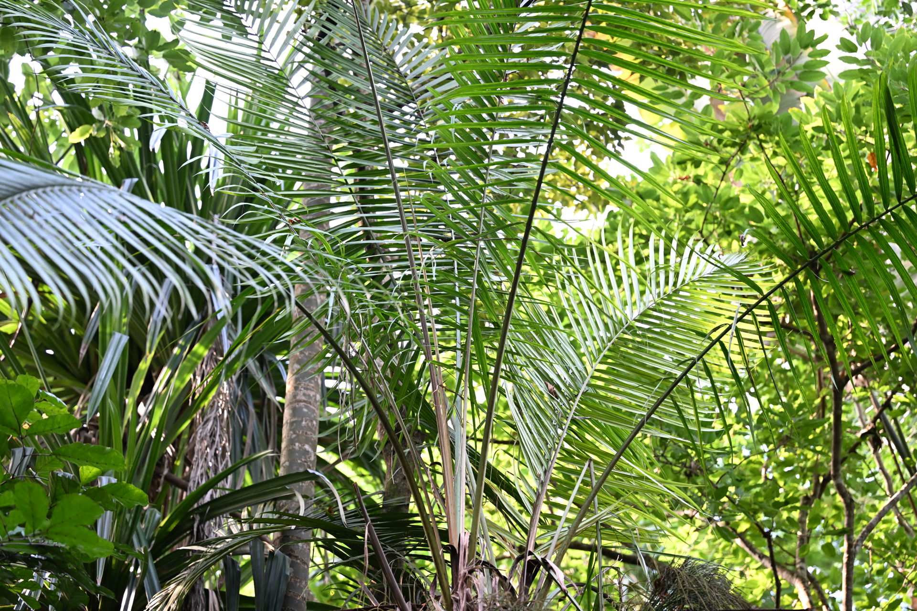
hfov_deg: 28.8
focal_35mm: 70
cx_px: 458
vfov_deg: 19.5
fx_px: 1783
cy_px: 306
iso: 1250
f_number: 2.8
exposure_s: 1/640
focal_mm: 70
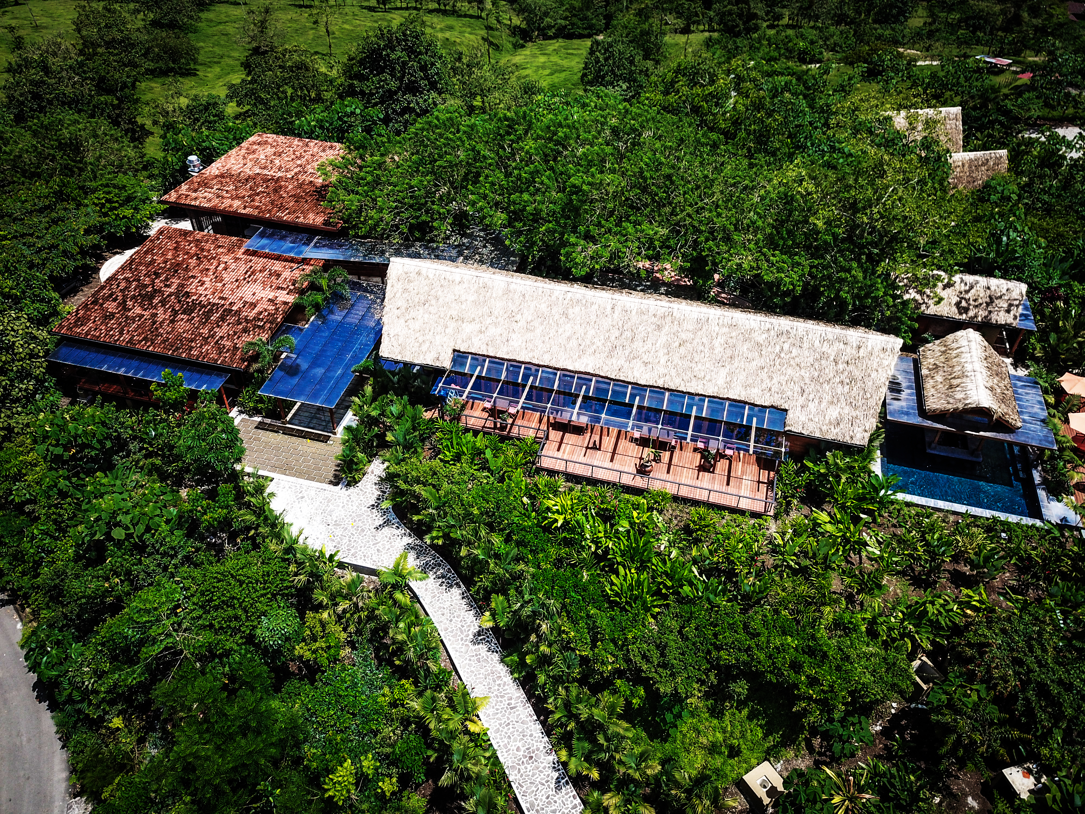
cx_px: 542
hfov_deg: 67.3
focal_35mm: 26
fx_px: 815
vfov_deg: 53.1
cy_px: 407
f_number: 2.2
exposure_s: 1/1000
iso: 100
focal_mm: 4.7
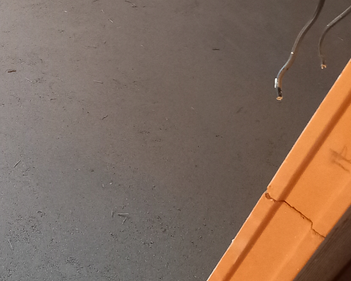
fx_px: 613
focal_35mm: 59
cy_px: 73
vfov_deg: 25.5
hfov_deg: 28.4
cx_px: -56
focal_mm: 4.65
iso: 800
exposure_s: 1/25
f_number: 1.8
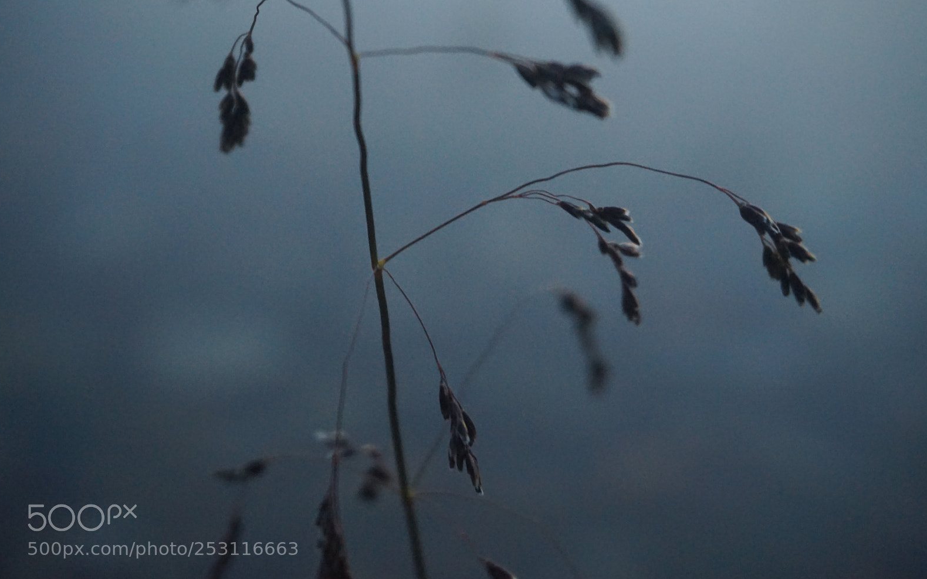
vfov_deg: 19.6
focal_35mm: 67
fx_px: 1681
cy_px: 283
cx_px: 461
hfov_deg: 30.8
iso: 3200
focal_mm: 43
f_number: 5.6
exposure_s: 1/30
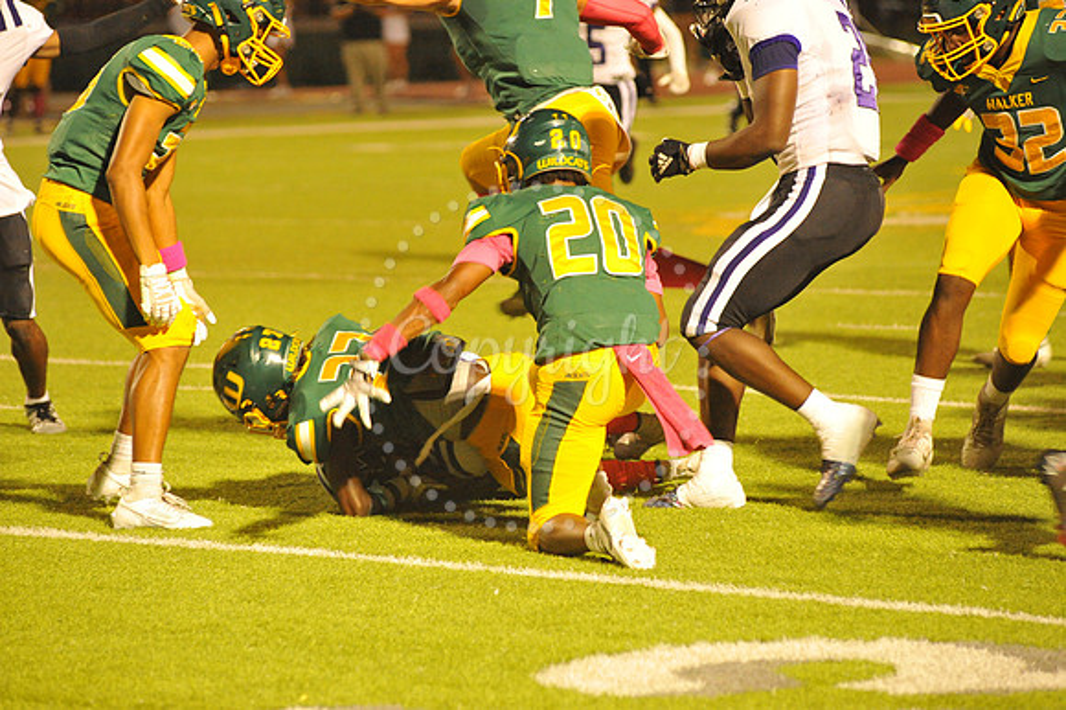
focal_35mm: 200
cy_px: 355
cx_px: 533
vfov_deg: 6.9
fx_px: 5919
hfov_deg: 10.3
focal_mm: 200
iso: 6400
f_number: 5
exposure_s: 1/200
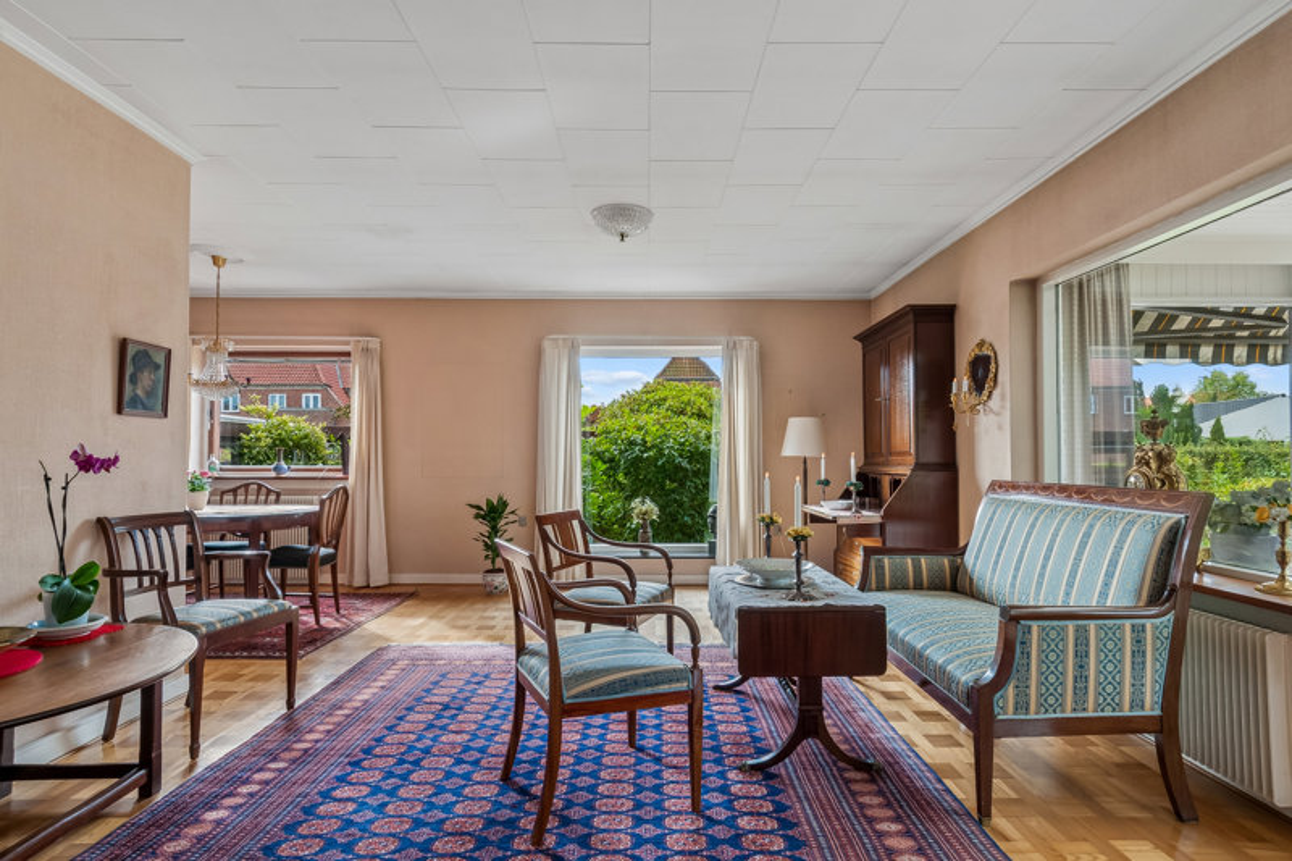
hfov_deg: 90.0
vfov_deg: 67.4
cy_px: 430
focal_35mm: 18
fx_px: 646
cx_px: 646
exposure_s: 1/20
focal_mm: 12
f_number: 10
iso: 200
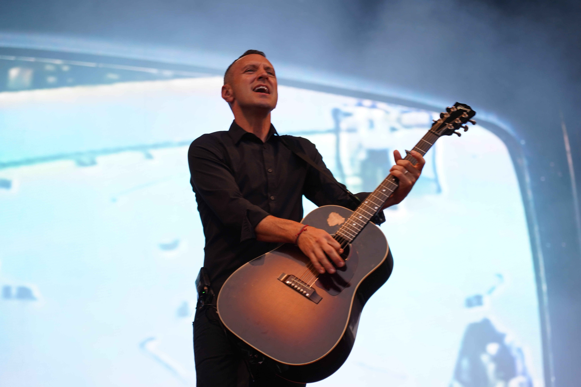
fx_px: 1694
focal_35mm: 105
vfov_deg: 13.0
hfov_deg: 19.5
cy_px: 194
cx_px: 290
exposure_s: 1/125
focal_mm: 105
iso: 500
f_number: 4
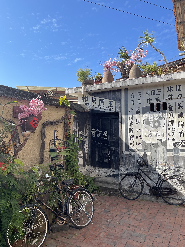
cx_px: 95
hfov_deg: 51.3
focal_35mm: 27
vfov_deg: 65.3
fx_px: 192
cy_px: 128
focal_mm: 5.1
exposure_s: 1/1852
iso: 32
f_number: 1.6
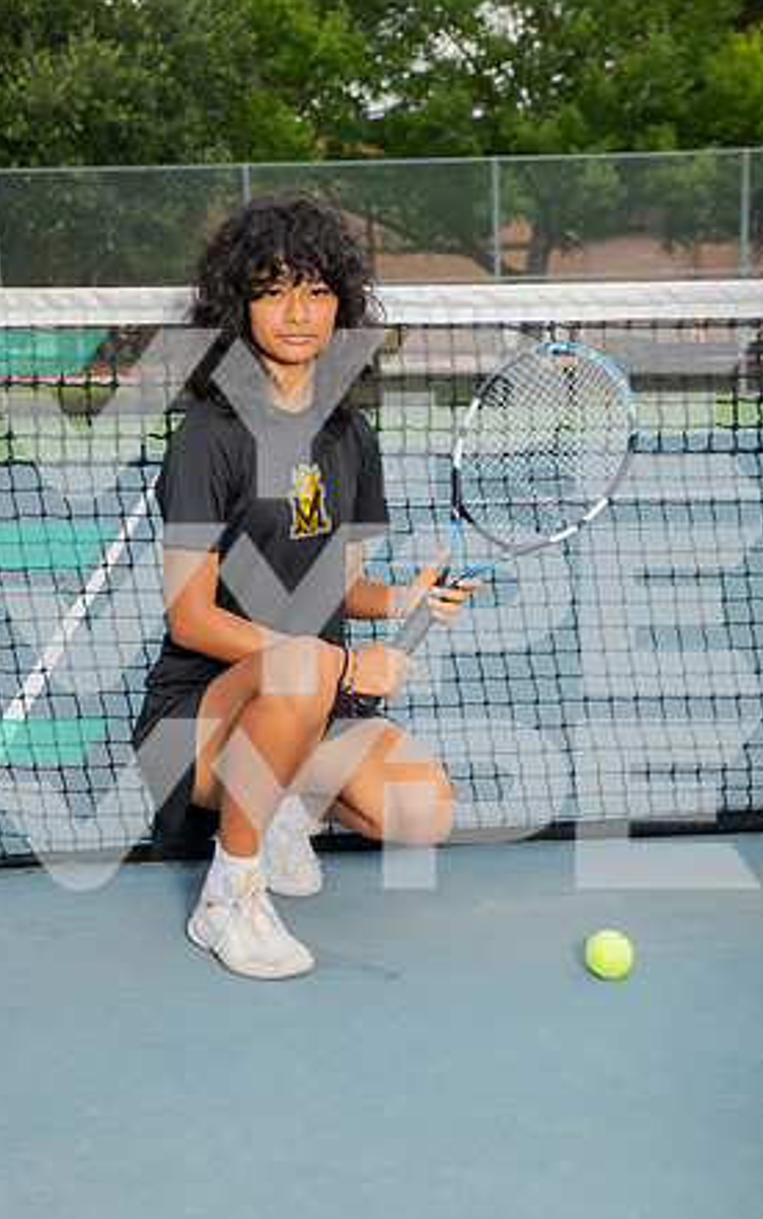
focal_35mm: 52
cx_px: 357
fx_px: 1728
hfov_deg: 24.9
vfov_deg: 38.9
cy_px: 611
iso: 100
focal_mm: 50
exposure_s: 1/250
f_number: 6.3
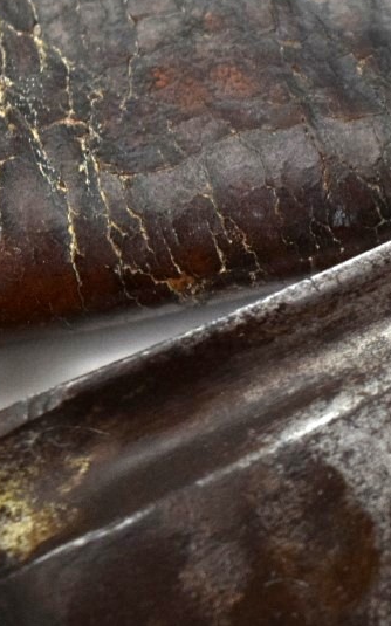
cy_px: 176
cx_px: 638
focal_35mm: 235
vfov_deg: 8.9
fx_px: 4017
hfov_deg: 5.5
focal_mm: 55
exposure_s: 1/2500
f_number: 5.6
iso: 1600
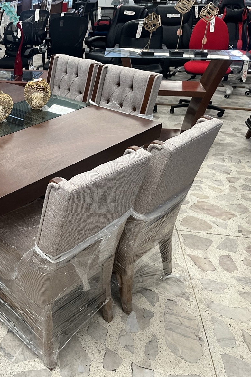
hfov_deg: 32.9
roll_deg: +2.4
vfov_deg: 51.9
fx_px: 387
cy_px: 187
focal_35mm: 37
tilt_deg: -31.9
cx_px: -3
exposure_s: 1/60
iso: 200
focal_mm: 5.1
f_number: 1.6
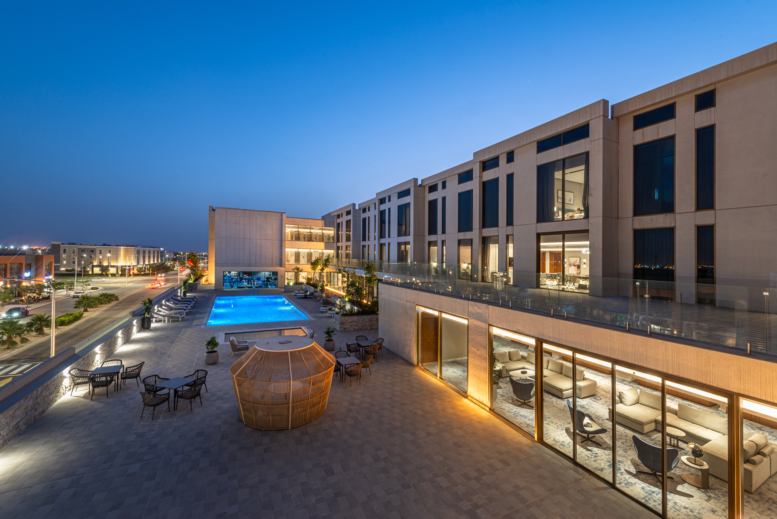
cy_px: 260
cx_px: 388
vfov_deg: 77.4
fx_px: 324
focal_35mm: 15
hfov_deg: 100.4
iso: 100
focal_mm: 15
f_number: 10
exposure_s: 13
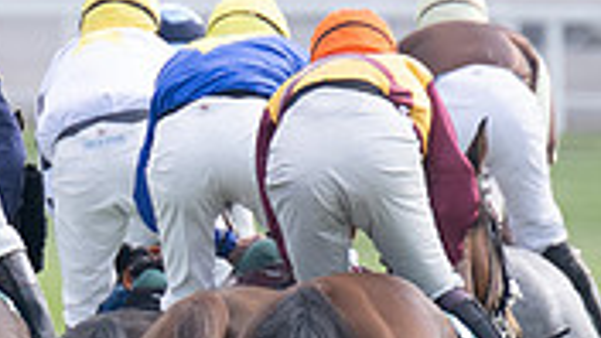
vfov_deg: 0.7
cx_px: -177
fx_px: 27187
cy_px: 420
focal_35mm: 1706
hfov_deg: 1.3
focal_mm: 270
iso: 400
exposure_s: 1/1250
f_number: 4
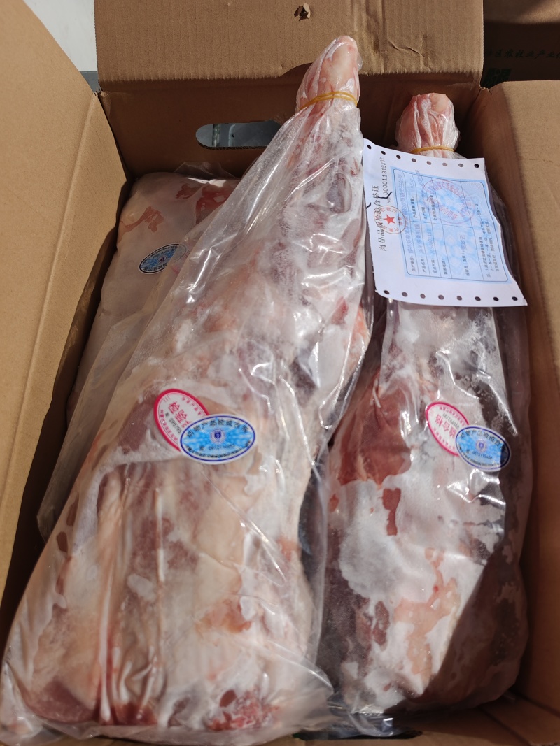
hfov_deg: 58.9
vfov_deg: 73.9
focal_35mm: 23
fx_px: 496
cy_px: 373
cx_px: 280
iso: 57
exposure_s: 1/4444
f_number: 1.57
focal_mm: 6.51
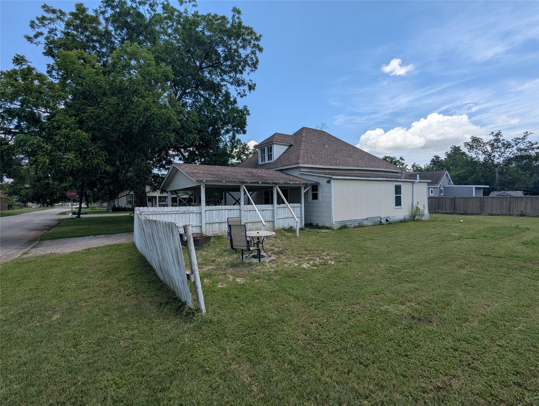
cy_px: 203
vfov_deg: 78.2
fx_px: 249
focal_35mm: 16
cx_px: 270
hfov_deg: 94.4
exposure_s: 1/1894
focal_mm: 2.35
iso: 53
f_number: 2.2
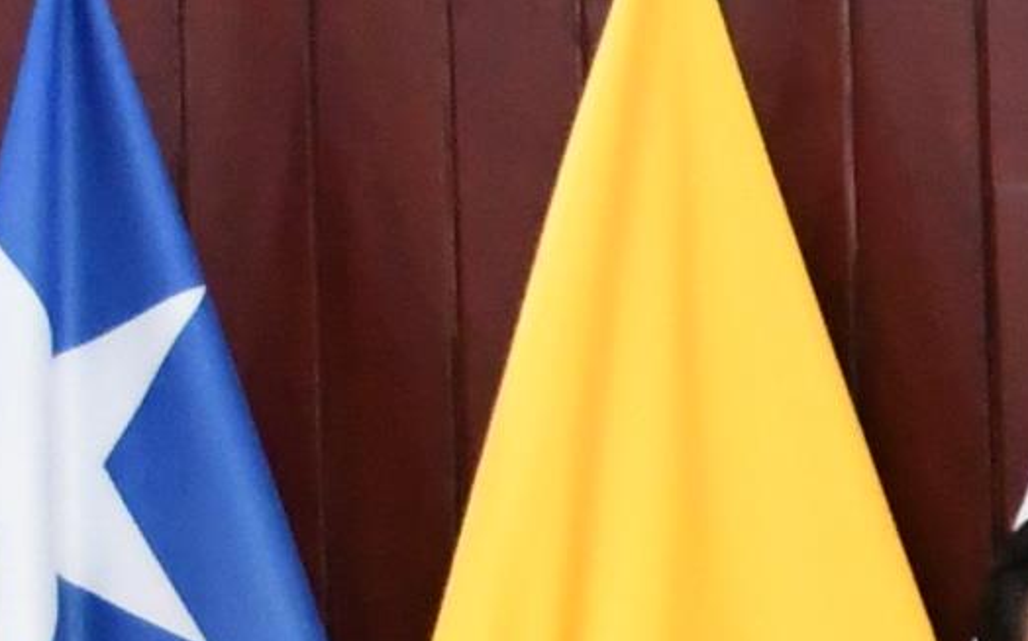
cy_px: 1347
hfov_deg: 6.0
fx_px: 8877
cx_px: 3329
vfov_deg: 4.1
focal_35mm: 317
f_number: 3.8
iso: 4000
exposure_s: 1/100
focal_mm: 26
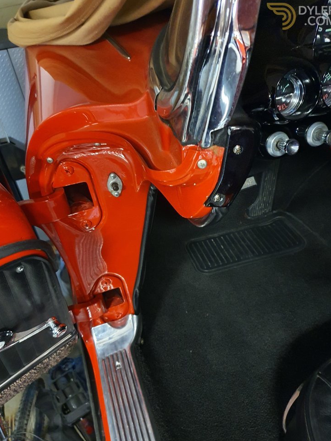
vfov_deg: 65.3
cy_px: 227
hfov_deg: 51.3
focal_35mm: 27
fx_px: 344
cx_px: 168
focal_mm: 4.3
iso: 500
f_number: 1.5
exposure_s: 1/17
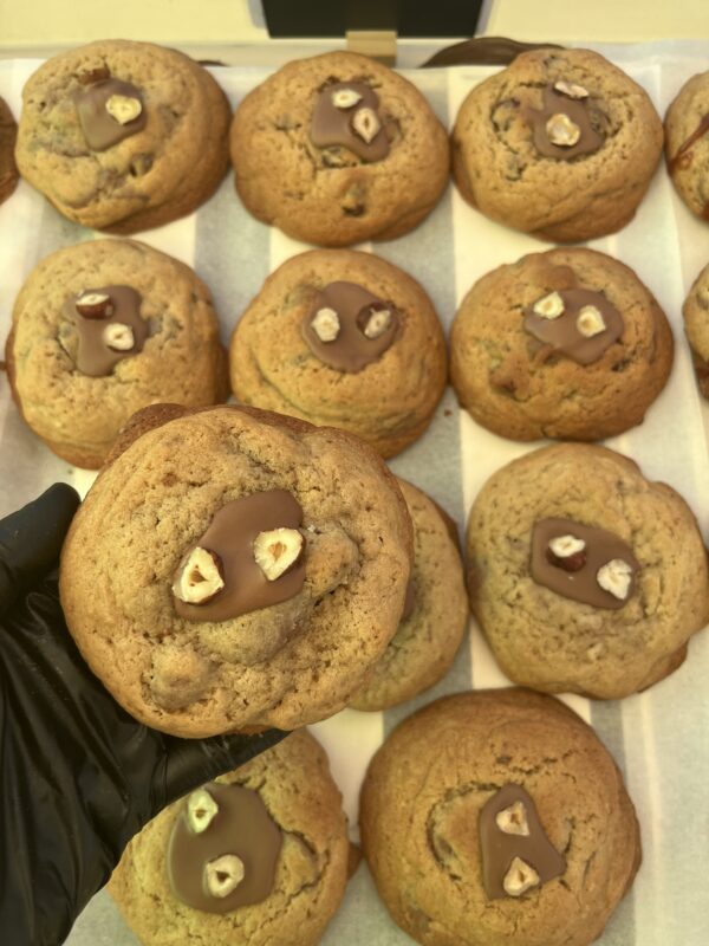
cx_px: 354
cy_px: 473
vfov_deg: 67.3
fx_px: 710
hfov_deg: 53.1
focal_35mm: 26
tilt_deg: -78.6
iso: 50
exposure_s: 1/833
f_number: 1.6
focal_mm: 5.1
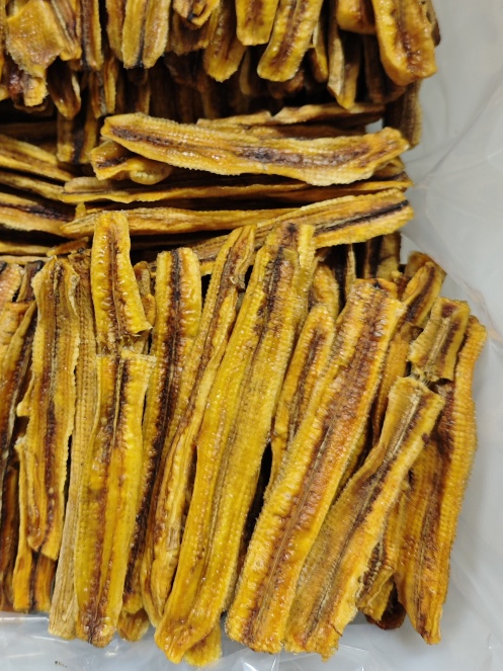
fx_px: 717
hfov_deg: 37.6
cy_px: 234
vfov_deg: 49.4
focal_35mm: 37
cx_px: 122
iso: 400
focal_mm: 6.55
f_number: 1.6
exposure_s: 1/50
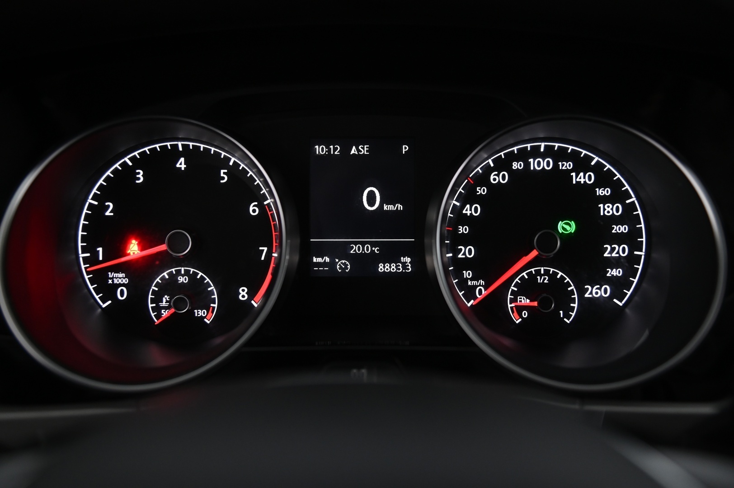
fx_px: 815
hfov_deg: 48.5
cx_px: 367
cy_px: 244
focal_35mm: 40
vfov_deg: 33.3
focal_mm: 40
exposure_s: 1/30
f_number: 4
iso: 2000
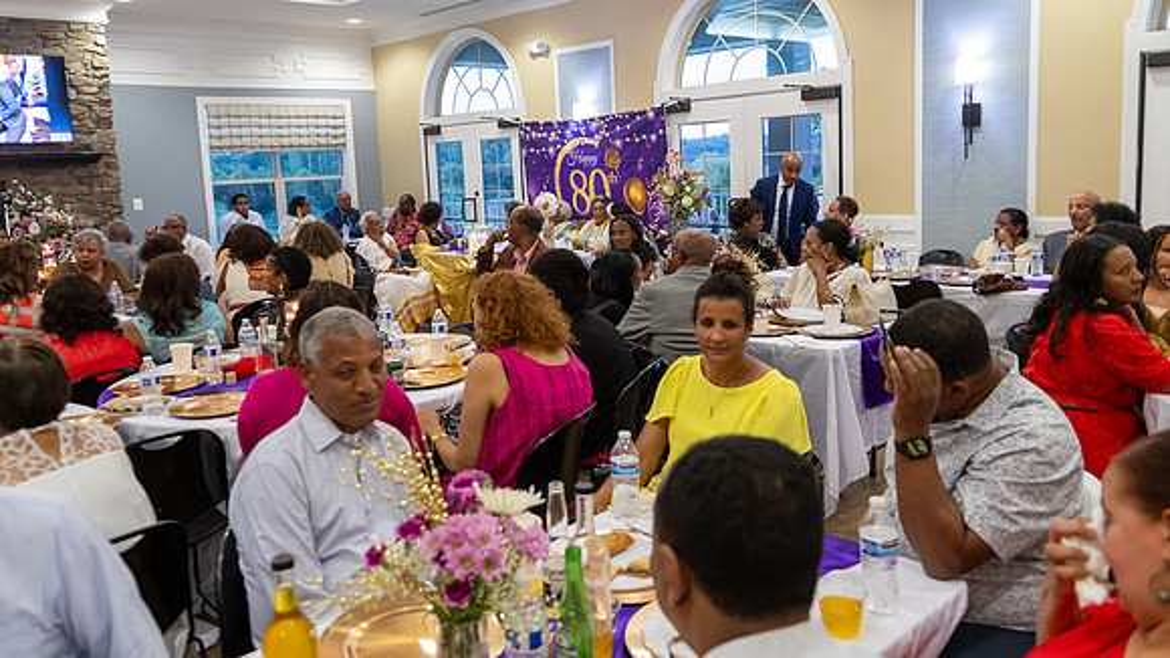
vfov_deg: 40.9
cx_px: 585
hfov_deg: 67.4
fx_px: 877
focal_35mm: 28
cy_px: 268
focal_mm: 18
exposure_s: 1/125
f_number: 2.8
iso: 1250
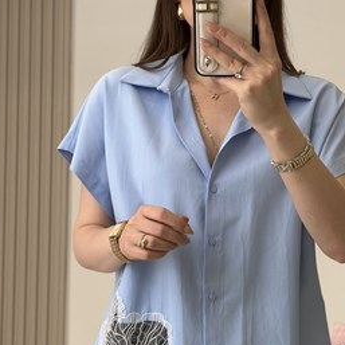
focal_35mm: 88
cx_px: 227
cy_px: 205
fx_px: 992
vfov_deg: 19.7
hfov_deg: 19.7
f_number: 1.78
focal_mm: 6.86
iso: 80
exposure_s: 1/524
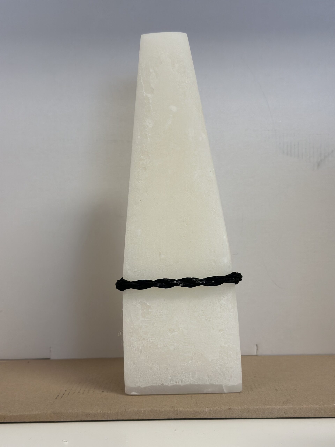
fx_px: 619
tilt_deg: -0.4
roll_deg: +0.9
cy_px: 224
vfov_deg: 39.7
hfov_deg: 30.3
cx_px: 168
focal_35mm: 48
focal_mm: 6.86
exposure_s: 1/100
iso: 100
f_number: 1.78
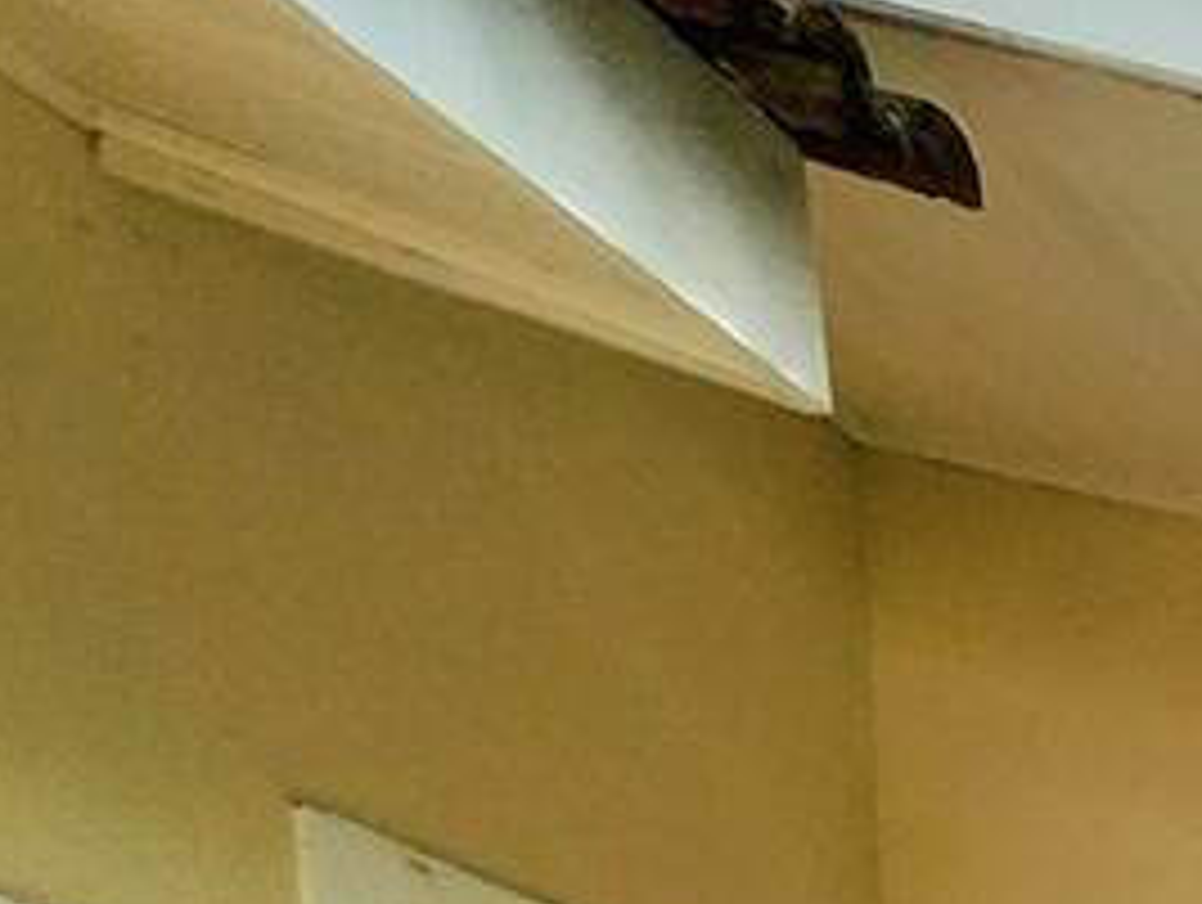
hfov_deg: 14.9
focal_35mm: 70
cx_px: 2931
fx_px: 2434
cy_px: 1880
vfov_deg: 15.8
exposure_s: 1/417
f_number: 2.2
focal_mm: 2.2
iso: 50
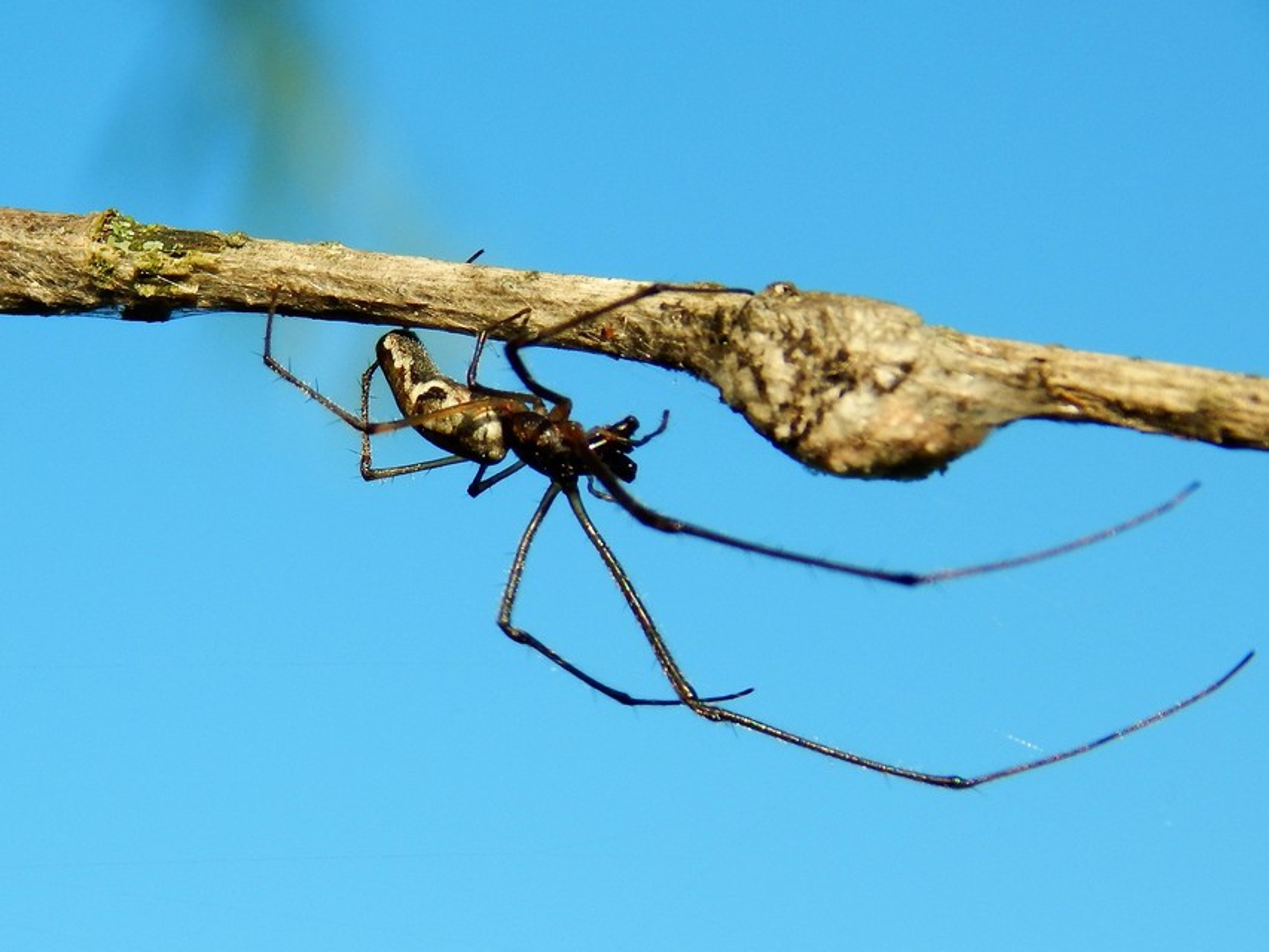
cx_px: 634
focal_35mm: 131
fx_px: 4803
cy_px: 476
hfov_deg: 15.1
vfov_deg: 11.3
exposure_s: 1/640
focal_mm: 23.4
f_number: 4.8
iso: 125
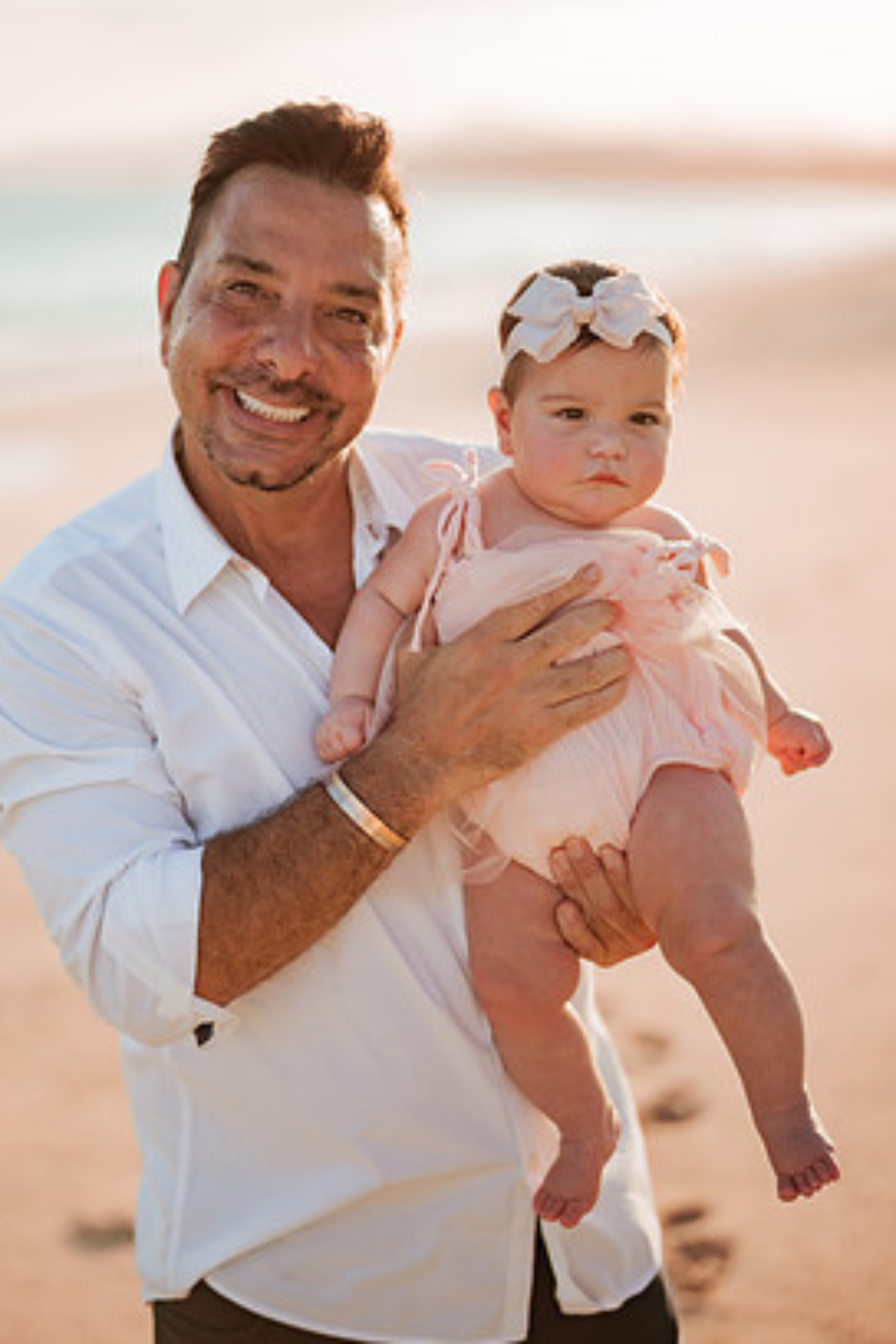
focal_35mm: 64
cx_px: 418
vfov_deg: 31.4
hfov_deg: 21.2
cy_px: 613
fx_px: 2389
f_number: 1.4
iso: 100
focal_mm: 58
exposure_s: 1/4000
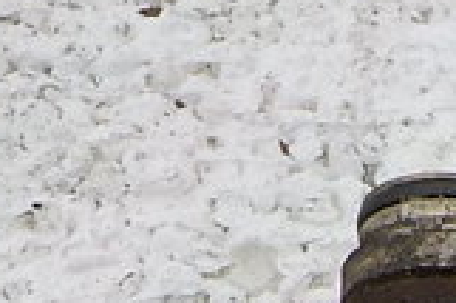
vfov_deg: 10.0
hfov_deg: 15.9
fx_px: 1569
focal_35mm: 124
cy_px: 660
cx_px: 549
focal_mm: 4.1
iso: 250
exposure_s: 1/30
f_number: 3.3
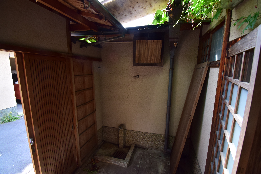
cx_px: 130
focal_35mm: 15
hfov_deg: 100.4
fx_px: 109
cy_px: 87
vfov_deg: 77.4
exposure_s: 1/90
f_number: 6.7
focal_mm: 10
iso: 400
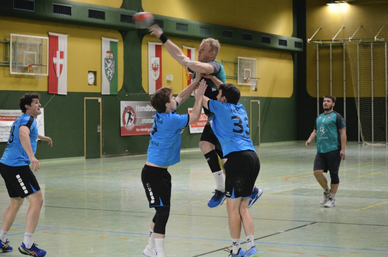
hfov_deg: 24.7
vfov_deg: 16.5
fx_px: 887
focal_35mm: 82
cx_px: 194
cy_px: 128
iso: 1600
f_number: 4
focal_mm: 55
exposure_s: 1/200
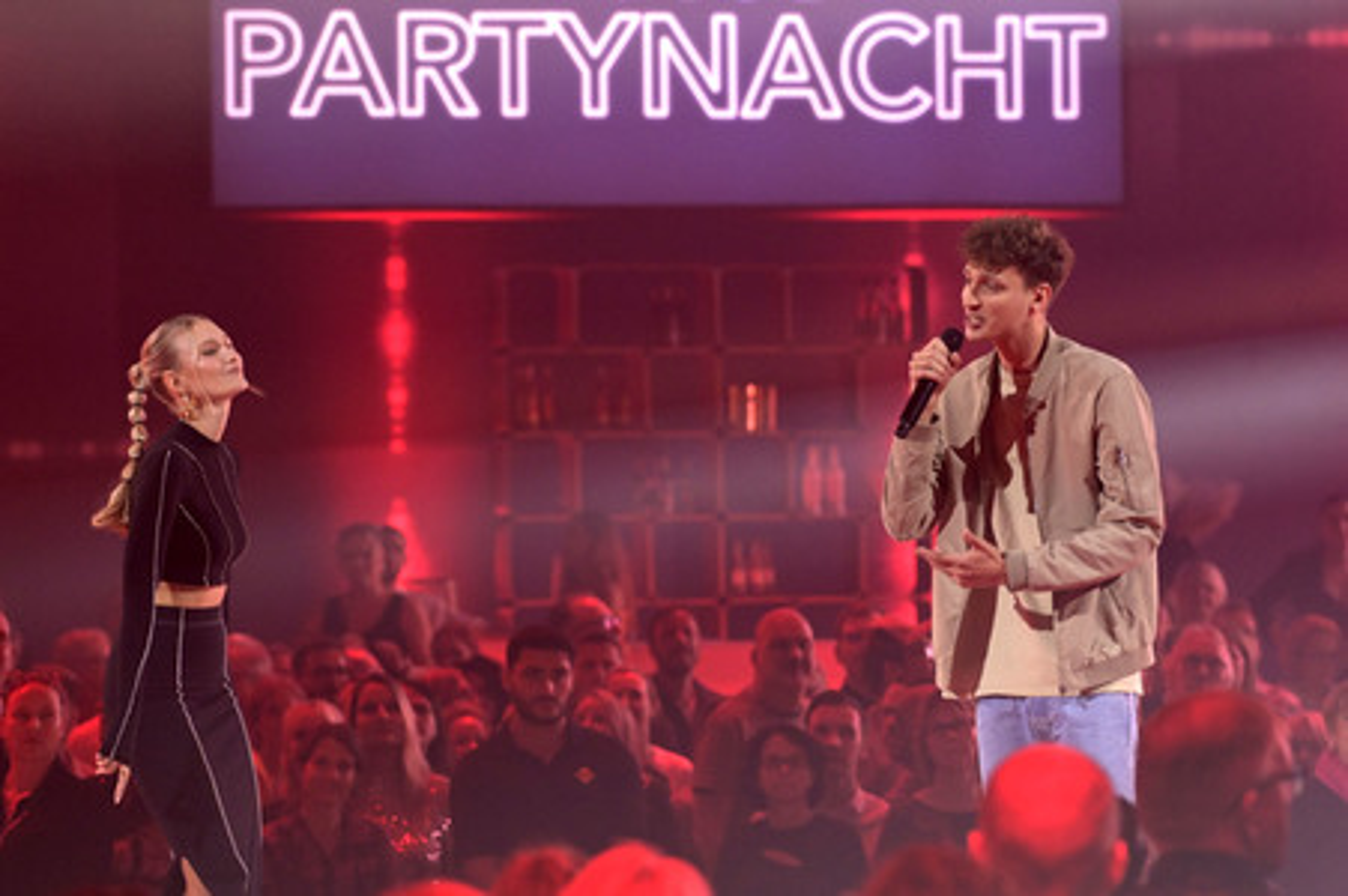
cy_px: 448
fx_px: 7483
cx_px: 674
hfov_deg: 10.3
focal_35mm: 200
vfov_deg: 6.9
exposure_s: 1/400
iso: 8000
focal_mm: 200
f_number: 5.6
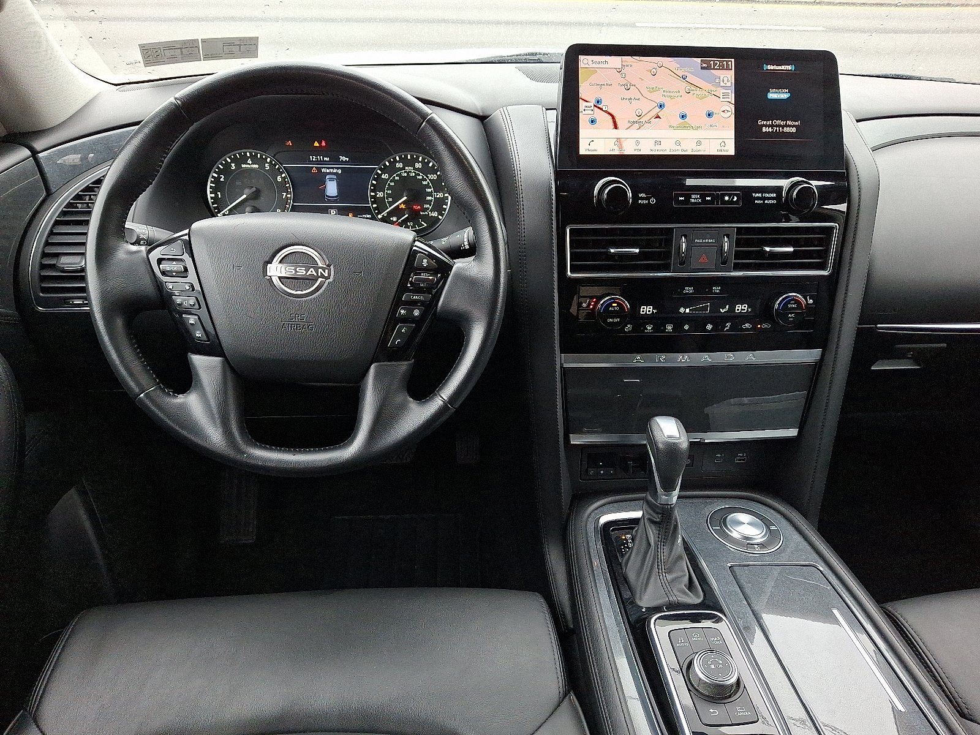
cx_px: 490
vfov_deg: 54.9
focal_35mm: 25
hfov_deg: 69.4
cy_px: 368
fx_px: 708
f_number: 1.8
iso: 81
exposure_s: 1/100
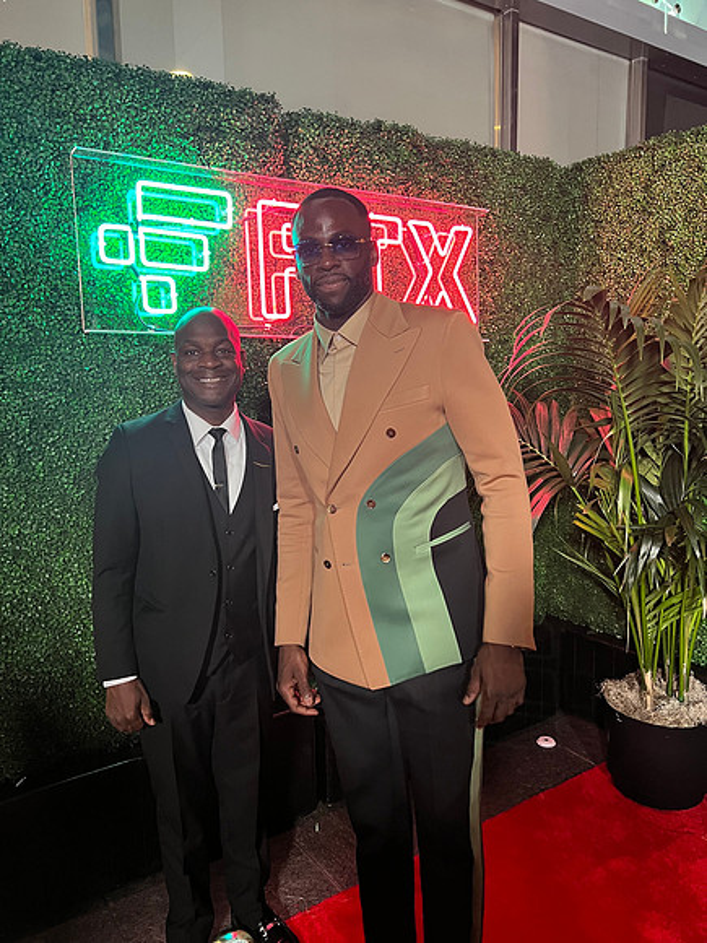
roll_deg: +1.1
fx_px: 708
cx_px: 354
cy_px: 472
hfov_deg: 53.1
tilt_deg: -7.5
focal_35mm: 26
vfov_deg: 67.3
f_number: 1.5
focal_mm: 5.7
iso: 400
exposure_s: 1/40
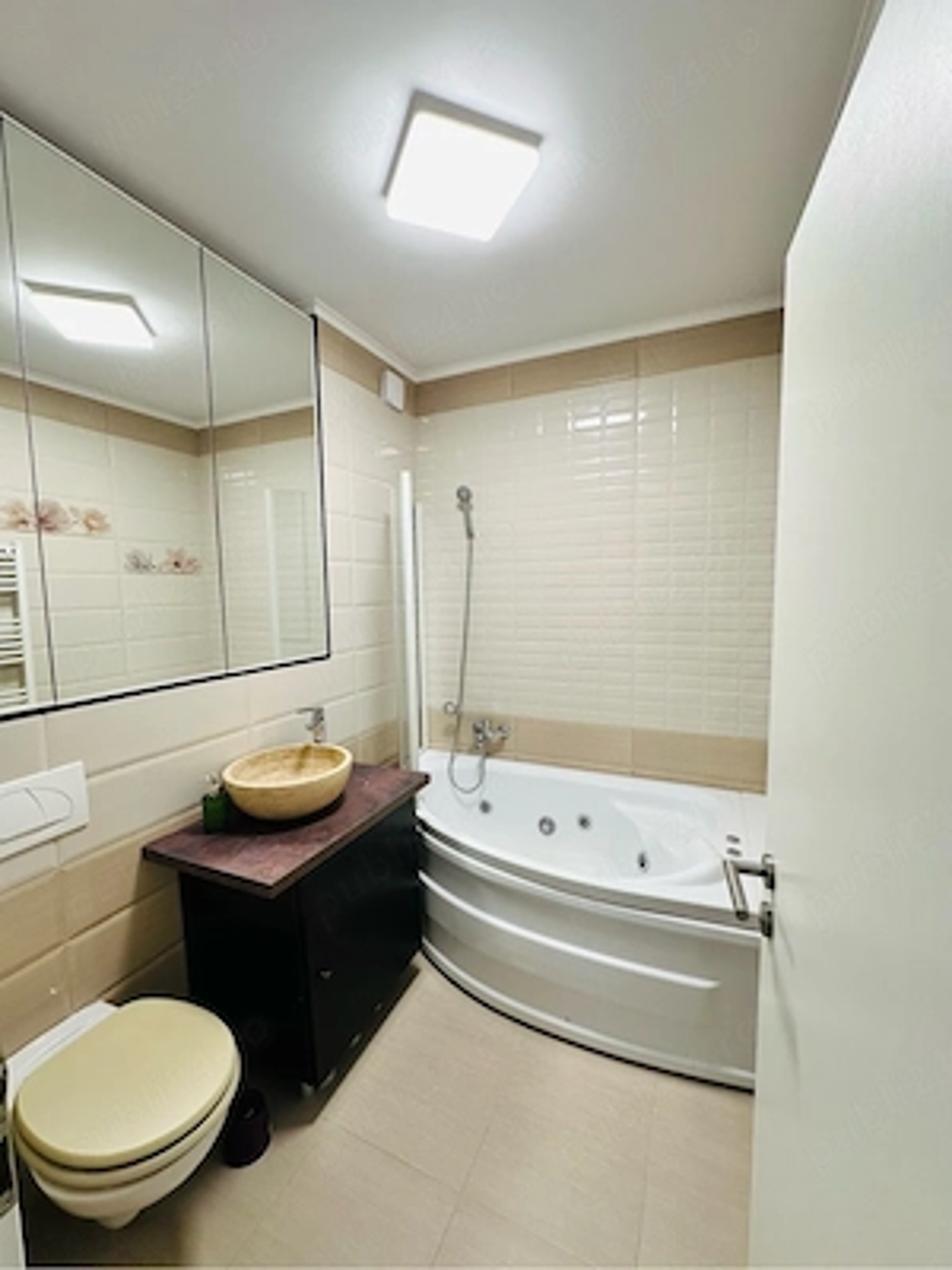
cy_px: 635
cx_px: 476
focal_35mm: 14
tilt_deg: -5.7
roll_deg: -0.2
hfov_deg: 85.7
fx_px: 513
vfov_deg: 102.1
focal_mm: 2.22
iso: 125
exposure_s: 1/100
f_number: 2.2
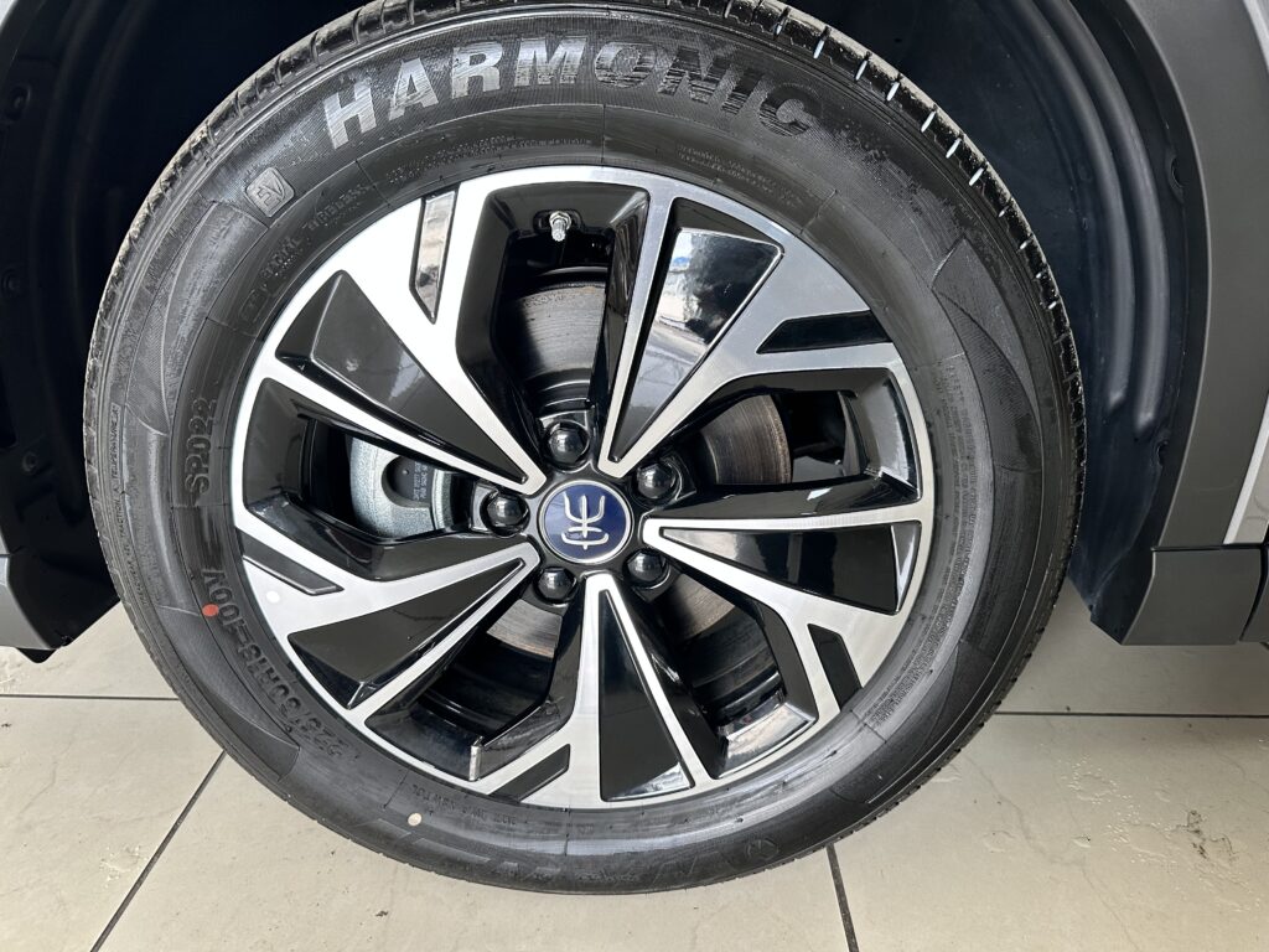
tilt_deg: -22.4
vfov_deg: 56.8
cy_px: 476
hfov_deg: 71.6
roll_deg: -0.8
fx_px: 880
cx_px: 634
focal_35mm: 24
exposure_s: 1/115
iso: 250
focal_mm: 6.86
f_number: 1.78
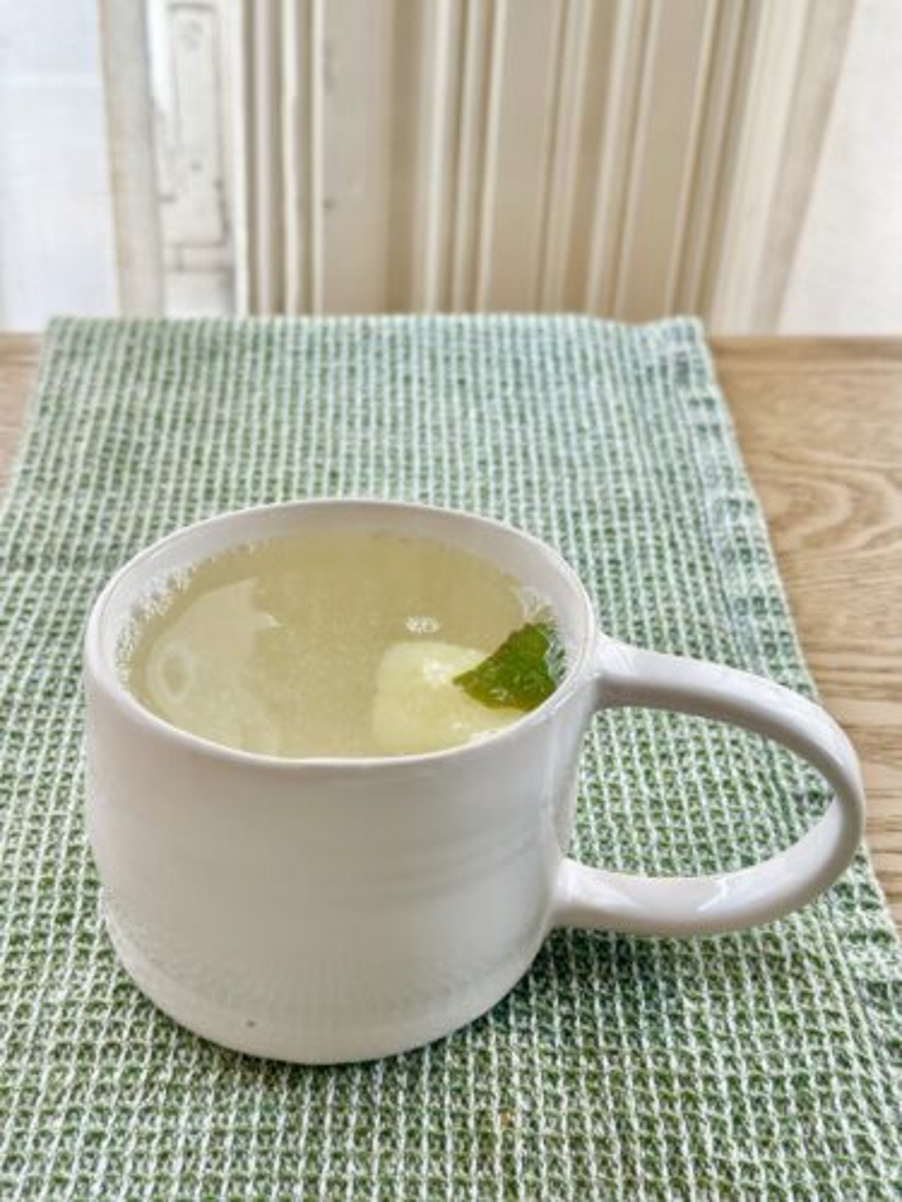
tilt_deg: -35.9
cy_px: 601
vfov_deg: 39.7
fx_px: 1668
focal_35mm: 48
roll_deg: -5.7
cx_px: 451
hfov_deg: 30.3
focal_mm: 6.86
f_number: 1.78
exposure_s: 1/60
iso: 160
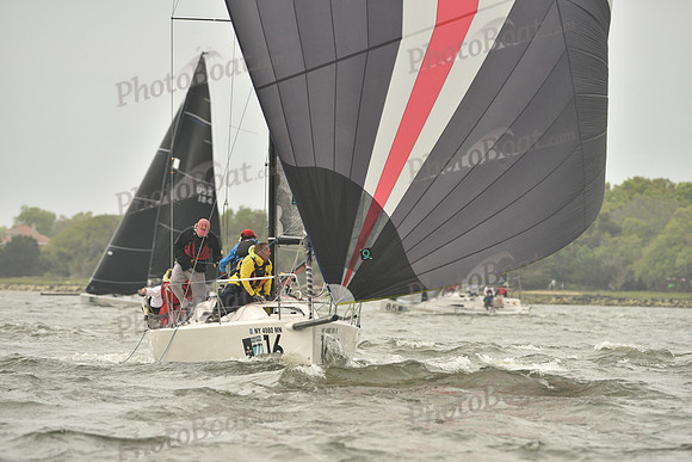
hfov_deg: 5.2
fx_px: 7690
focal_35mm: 400
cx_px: 346
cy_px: 231
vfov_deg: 3.4
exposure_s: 1/800
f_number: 8
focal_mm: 400
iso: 400
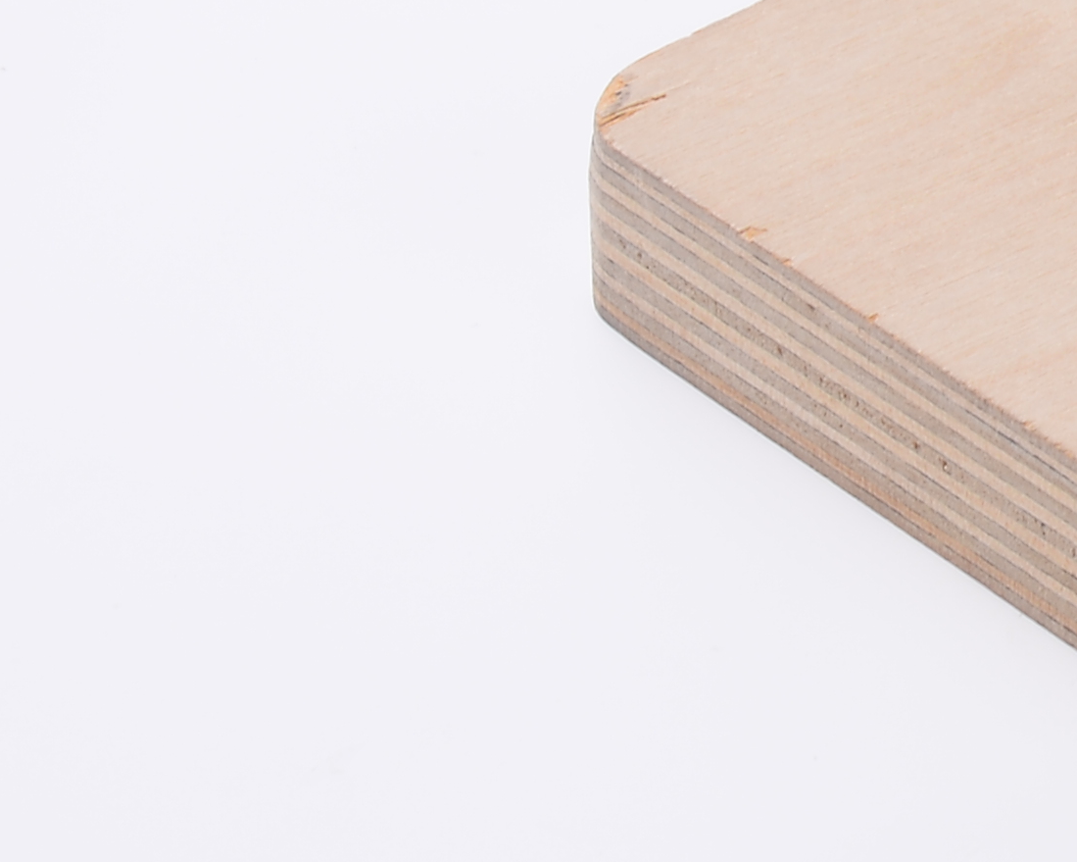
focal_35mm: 437
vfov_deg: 3.5
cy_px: -143
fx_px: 13928
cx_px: 2294
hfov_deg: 4.4
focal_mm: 85
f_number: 11
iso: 160
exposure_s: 1/100
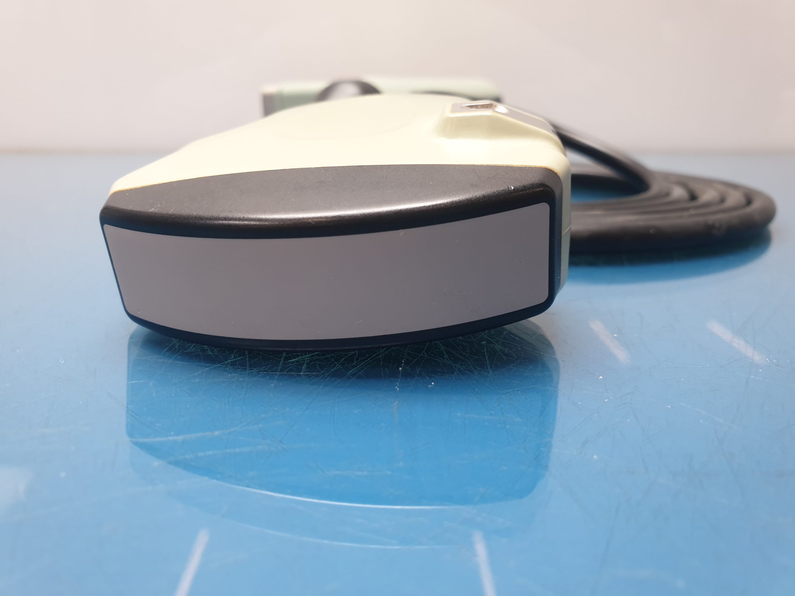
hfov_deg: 67.3
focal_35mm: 26
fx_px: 597
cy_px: 298
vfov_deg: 53.1
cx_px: 398
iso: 125
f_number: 2.4
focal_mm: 4.3
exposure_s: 1/50
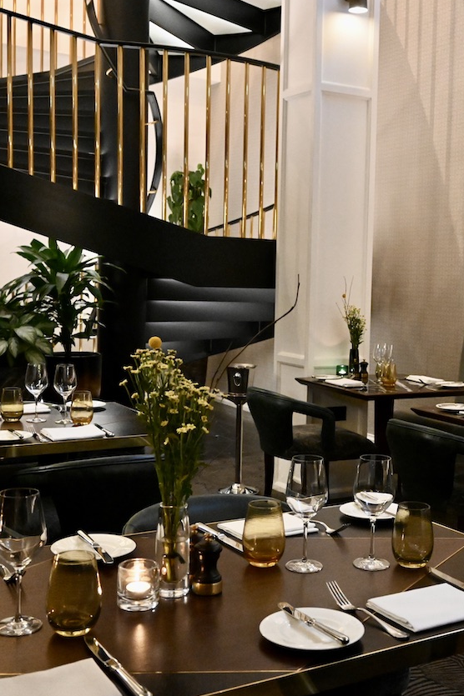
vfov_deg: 41.8
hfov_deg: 28.3
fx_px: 912
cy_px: 344
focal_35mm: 47
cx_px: 320
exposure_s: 1/60
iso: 6400
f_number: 3.8
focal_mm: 20.5
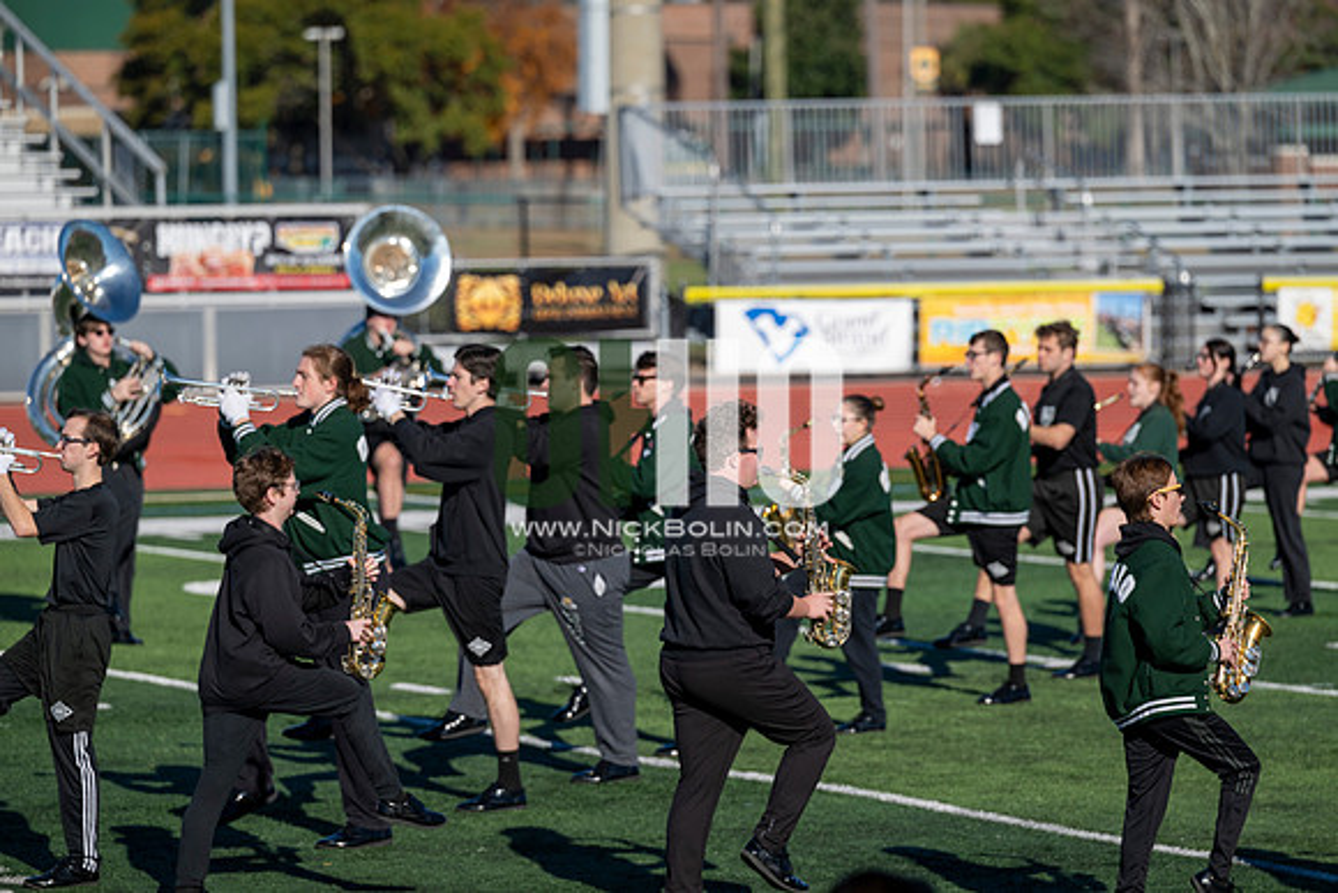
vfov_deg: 6.9
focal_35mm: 200
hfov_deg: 10.3
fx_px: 7435
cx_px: 669
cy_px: 446
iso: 160
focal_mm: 200
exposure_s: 1/2000
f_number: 4
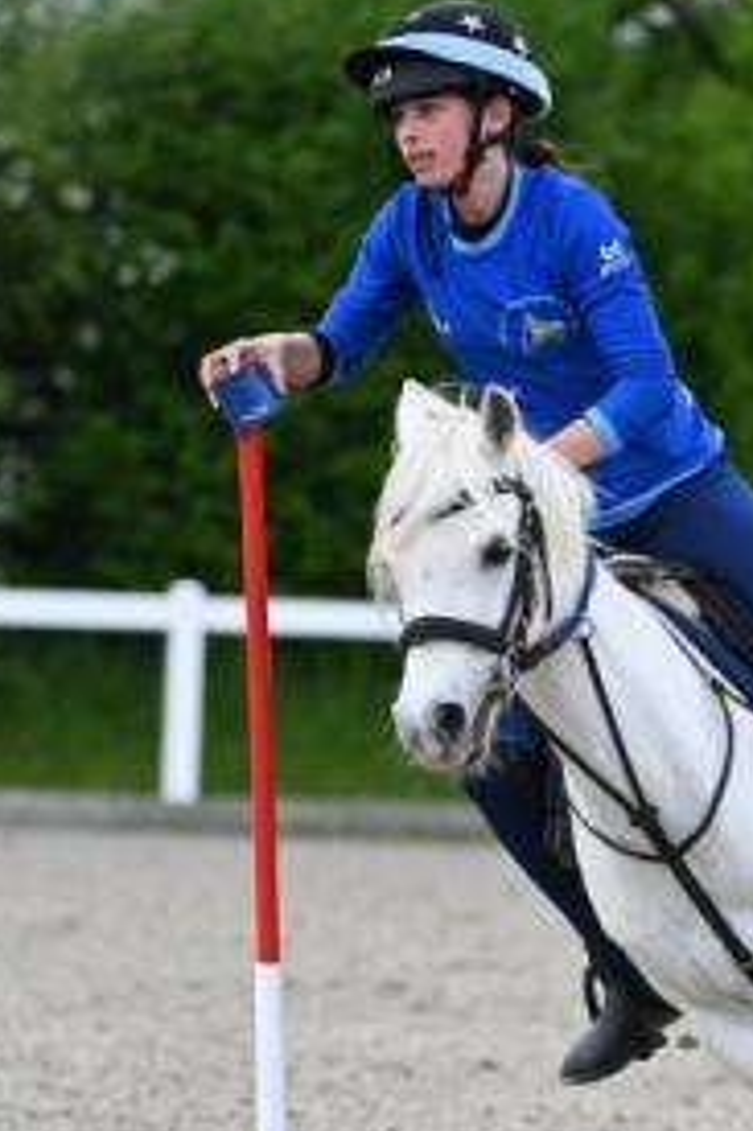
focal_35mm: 414
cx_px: 595
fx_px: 13005
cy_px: 716
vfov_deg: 5.0
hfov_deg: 3.3
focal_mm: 190
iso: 640
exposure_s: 1/1250
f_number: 5
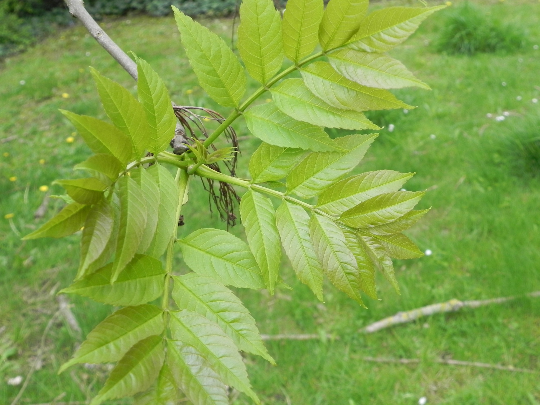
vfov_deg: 31.5
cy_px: 202
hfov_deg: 41.2
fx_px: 718
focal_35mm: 46
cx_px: 270
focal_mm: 8.2
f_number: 4
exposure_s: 1/99.7
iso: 160
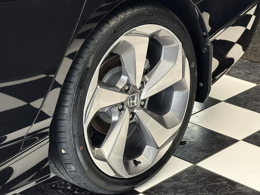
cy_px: 98
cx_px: 130
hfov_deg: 22.0
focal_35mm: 89
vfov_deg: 16.6
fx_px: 668
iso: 200
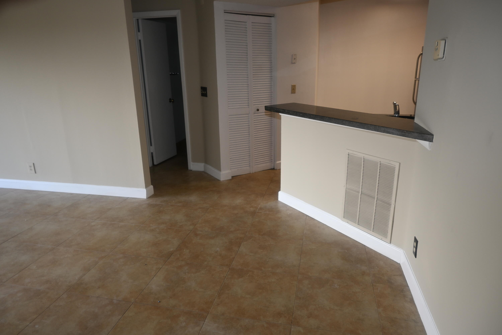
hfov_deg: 73.7
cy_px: 168
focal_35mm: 24
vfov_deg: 53.1
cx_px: 251
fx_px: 335
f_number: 4.5
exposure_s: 1/25
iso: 250
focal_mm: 16
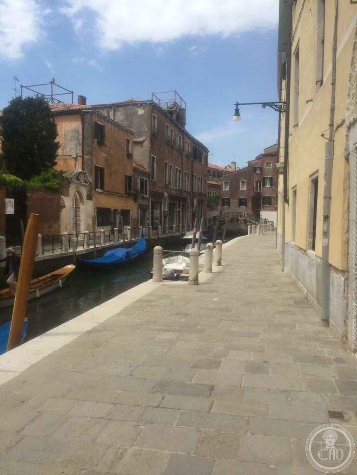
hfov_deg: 48.2
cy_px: 238
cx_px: 178
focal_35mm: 29
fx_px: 399
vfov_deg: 61.7
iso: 32
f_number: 2.2
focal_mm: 4.15
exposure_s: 1/2326
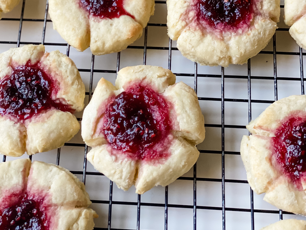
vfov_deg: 17.6
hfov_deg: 23.5
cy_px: 36
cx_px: 136
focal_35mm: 83
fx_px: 734
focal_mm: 6
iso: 160
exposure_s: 1/120
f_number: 2
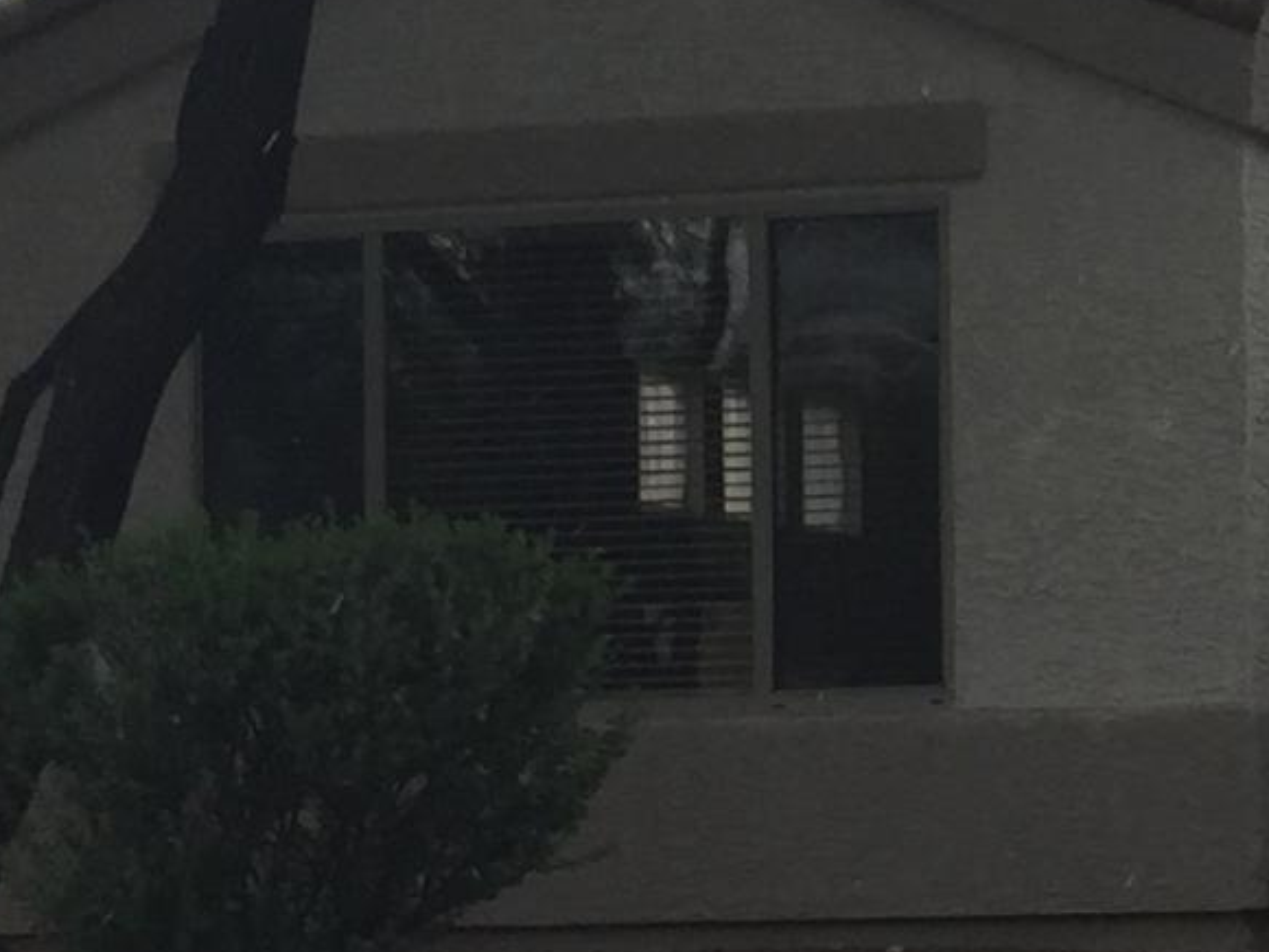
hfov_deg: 12.5
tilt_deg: +3.1
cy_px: 541
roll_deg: +1.0
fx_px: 5499
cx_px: 1893
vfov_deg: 9.9
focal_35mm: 150
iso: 32
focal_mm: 4.15
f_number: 2.2
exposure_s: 1/1130
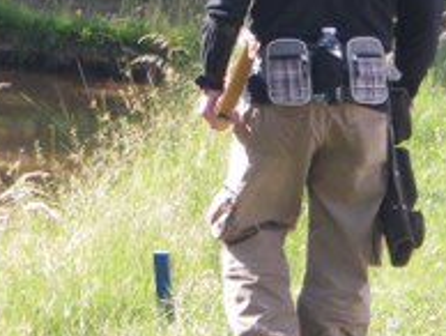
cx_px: -255
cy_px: -136
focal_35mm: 254
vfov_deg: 5.8
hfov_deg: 7.6
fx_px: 3277
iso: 80
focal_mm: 13.7
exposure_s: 1/100
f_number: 4.8
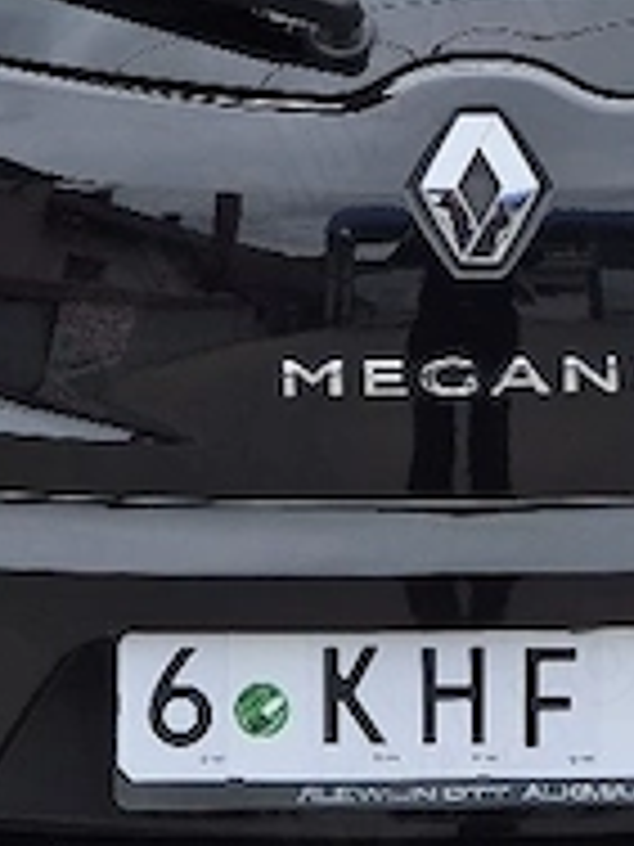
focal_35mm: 98
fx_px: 2393
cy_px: 238
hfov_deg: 15.0
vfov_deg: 19.9
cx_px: 531
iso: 25
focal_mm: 5.4
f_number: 1.8
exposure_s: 1/588
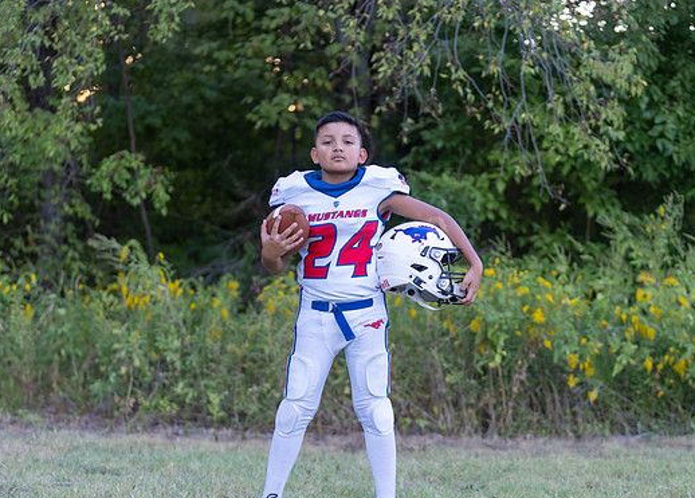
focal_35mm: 88
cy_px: 283
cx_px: 340
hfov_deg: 22.6
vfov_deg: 16.3
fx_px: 1739
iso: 400
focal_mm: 70
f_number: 2.8
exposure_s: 1/320
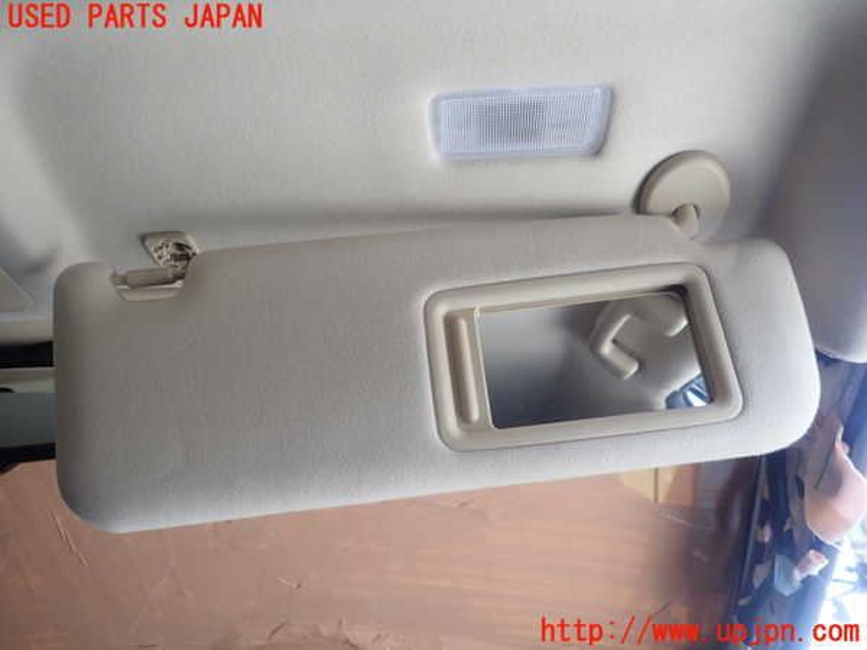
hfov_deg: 69.4
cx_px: 434
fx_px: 626
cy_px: 325
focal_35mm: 25
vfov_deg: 54.9
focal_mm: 4.5
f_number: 2
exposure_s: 1/60
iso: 200
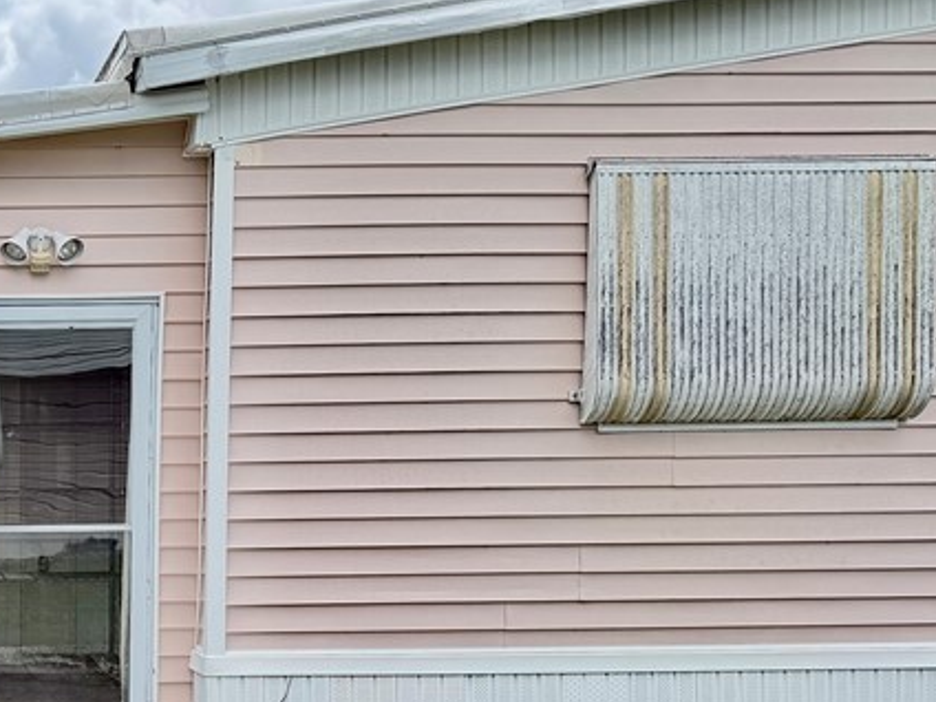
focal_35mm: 58
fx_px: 1568
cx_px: -102
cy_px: 645
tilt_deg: -6.5
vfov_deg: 24.4
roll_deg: +0.7
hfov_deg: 29.8
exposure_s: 1/2445
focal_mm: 6.76
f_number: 1.78
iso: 80
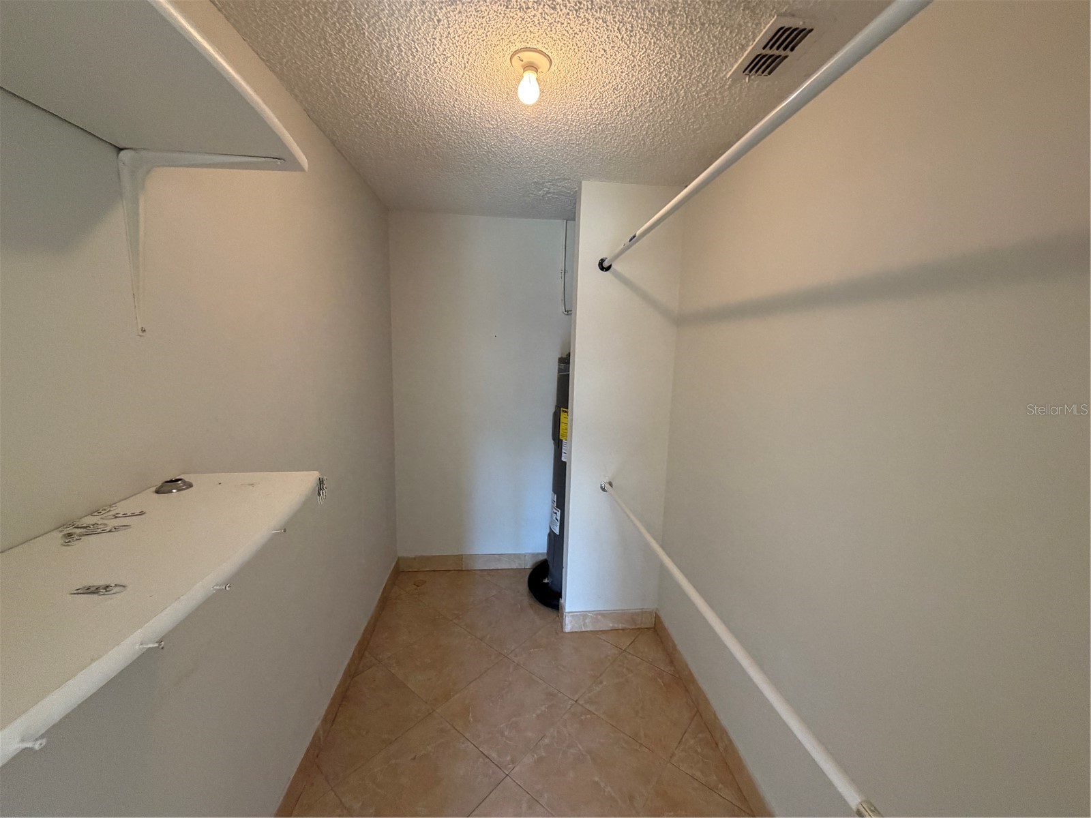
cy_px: 409
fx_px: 441
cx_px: 546
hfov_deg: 102.1
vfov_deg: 85.7
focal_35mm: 14
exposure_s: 1/60
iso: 400
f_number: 2.2
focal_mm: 2.22
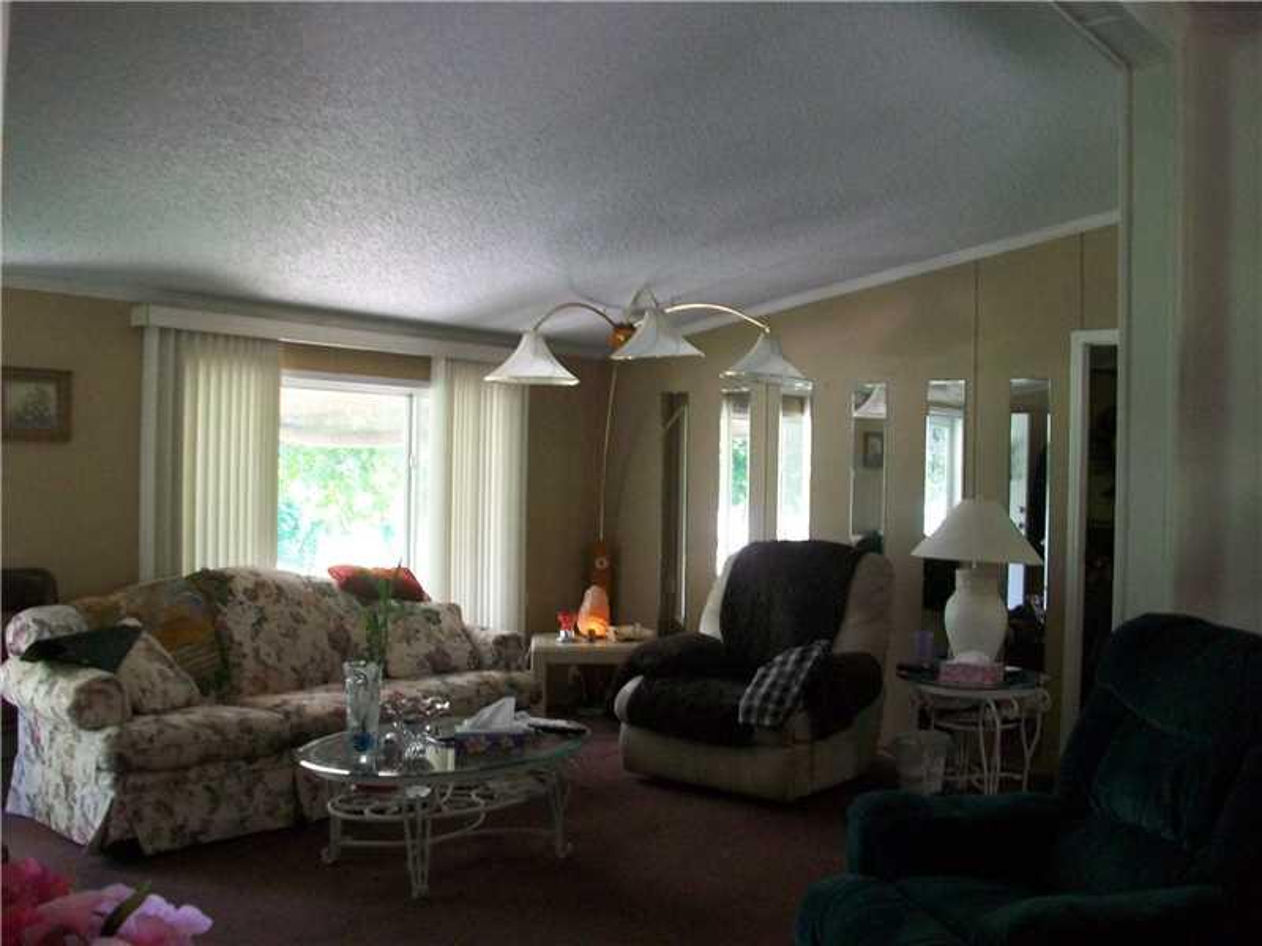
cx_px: 631
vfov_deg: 44.2
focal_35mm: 32
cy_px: 473
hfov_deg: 56.8
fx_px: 1167
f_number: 2.8
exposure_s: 1/15
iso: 160
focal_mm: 5.7
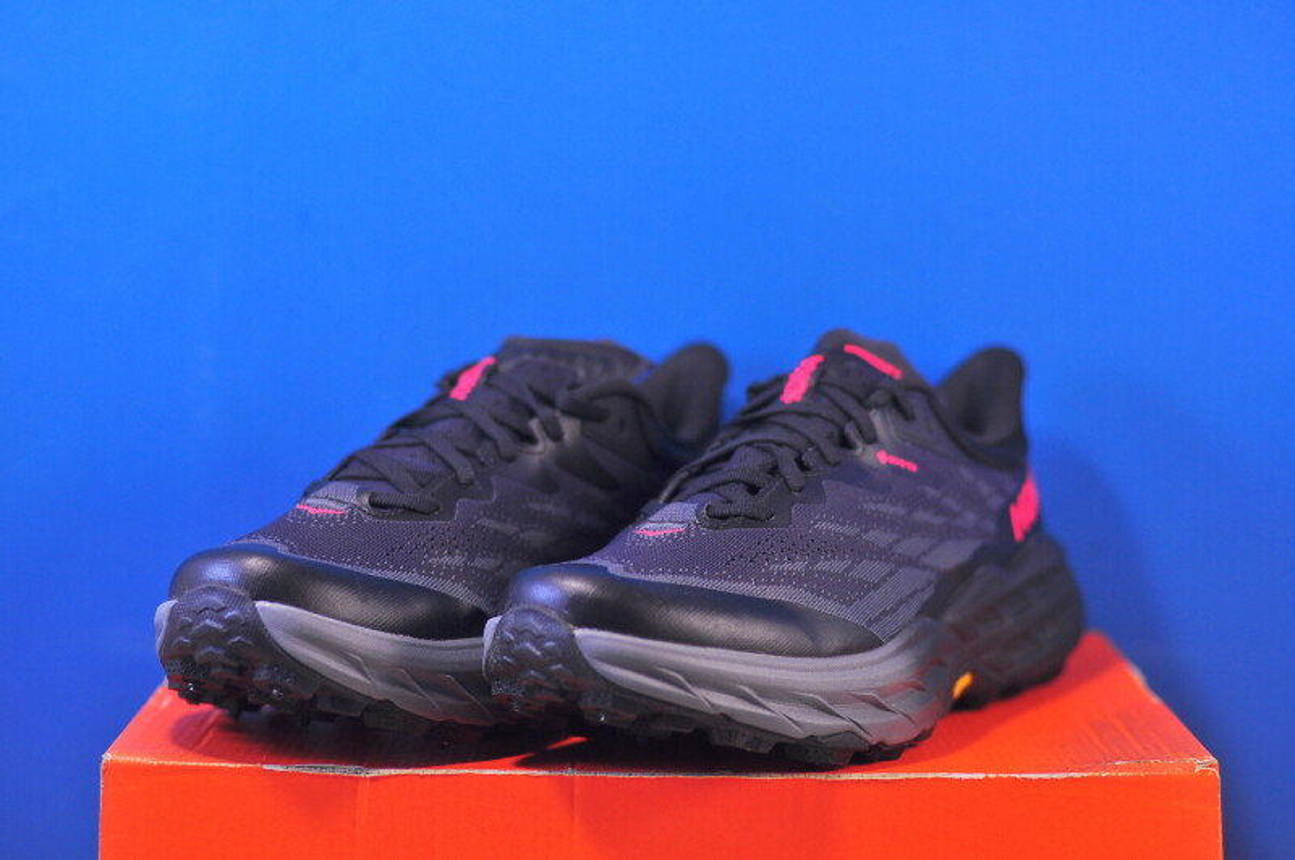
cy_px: 430
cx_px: 648
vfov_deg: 18.1
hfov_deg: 27.0
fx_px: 2694
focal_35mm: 75
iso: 250
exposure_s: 1/320
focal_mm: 50
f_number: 2.2
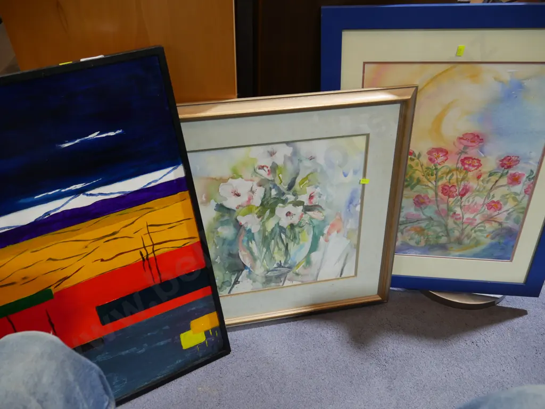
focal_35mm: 28
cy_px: 204
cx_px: 272
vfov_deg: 49.8
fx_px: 441
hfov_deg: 63.4
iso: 640
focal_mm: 14
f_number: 4.5
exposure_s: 1/60
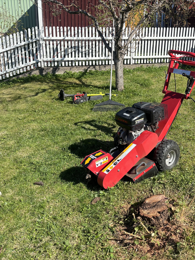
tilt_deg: -18.7
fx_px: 263
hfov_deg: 38.4
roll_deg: -5.8
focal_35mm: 35
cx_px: 169
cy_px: 131
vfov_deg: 52.6
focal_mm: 5.96
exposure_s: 1/2024
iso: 50
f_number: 1.6
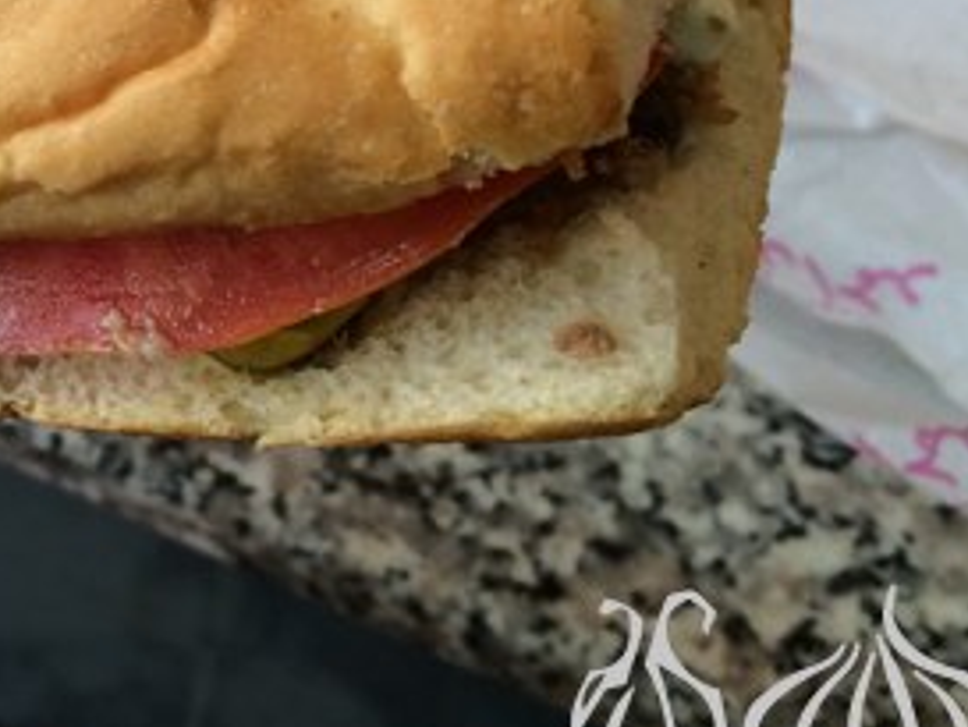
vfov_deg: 21.7
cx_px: -32
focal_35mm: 66
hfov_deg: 27.4
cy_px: 46
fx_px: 1846
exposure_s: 1/120
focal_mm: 4.12
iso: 64
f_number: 2.2
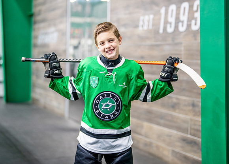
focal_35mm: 60
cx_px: 114
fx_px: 388
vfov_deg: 23.8
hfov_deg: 32.9
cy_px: 76
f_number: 1.2
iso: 640
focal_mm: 50
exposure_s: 1/500
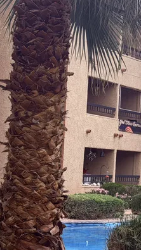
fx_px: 845
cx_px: 283
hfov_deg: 9.0
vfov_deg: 16.9
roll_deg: -1.6
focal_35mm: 127
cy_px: 142
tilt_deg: +2.3
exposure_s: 1/663
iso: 64
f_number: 1.8
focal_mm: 6.8
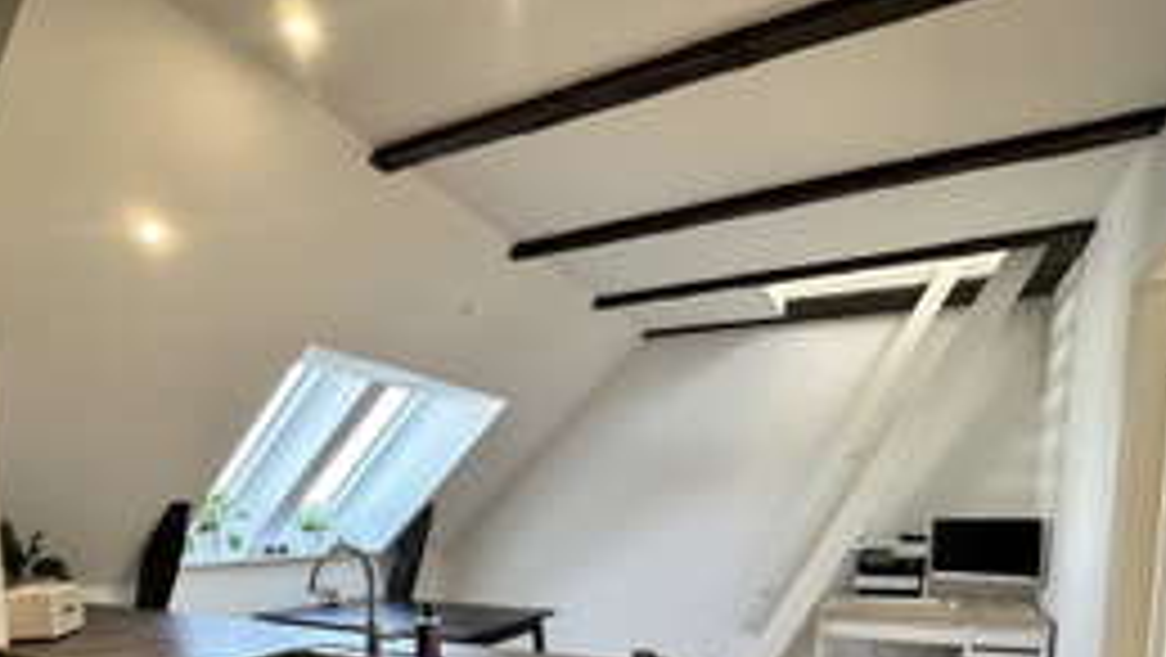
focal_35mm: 22
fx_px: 681
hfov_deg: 81.1
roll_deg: +0.0
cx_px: 565
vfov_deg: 46.7
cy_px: 585
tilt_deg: -5.6
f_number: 2.2
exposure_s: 1/99
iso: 160
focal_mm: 2.22
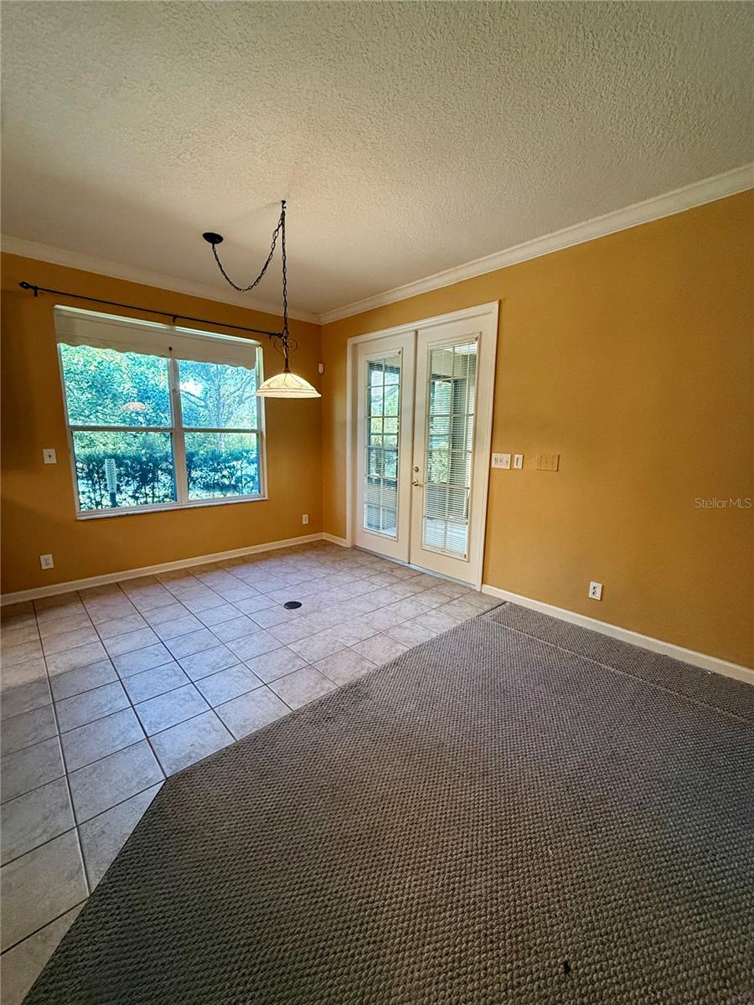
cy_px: 502
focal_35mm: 14
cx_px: 377
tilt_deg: -8.6
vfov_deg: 102.1
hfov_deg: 85.7
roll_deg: -1.2
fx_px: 407
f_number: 2.2
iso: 500
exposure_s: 1/120
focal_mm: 2.22
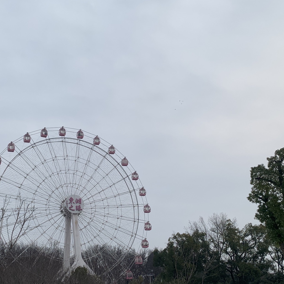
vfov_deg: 37.0
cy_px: 198
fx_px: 418
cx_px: 117
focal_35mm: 45
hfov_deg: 37.4
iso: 25
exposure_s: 1/1001
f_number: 1.8
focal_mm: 4.25
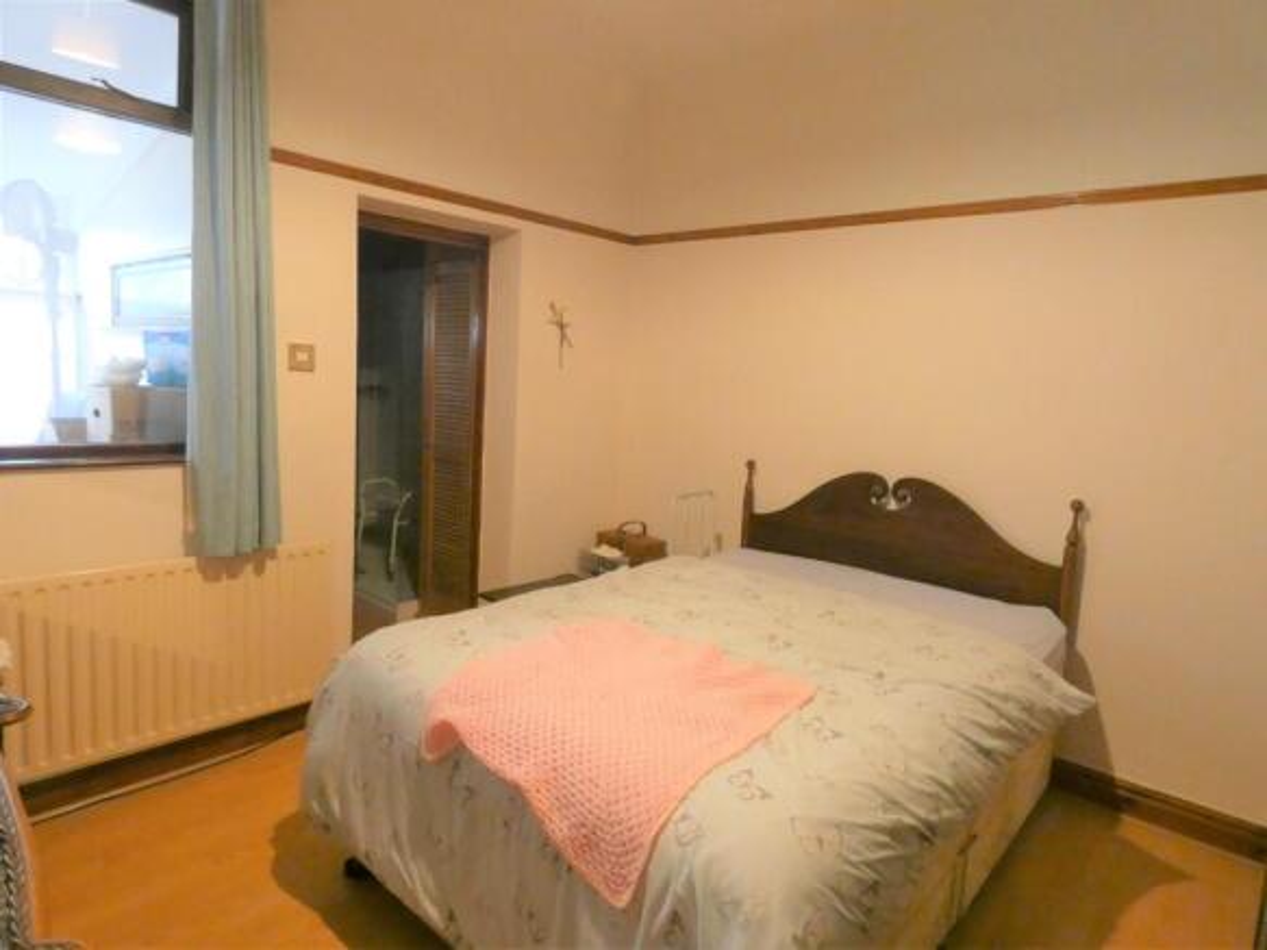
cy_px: 475
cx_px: 634
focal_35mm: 20
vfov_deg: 66.0
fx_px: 732
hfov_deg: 81.8
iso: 640
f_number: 2.8
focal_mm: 3.6
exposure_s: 1/60
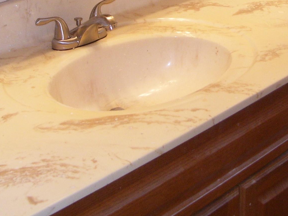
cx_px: 169
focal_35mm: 83
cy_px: 13
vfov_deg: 17.5
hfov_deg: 23.5
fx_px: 691
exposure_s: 1/90
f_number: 2.7
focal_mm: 6
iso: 125
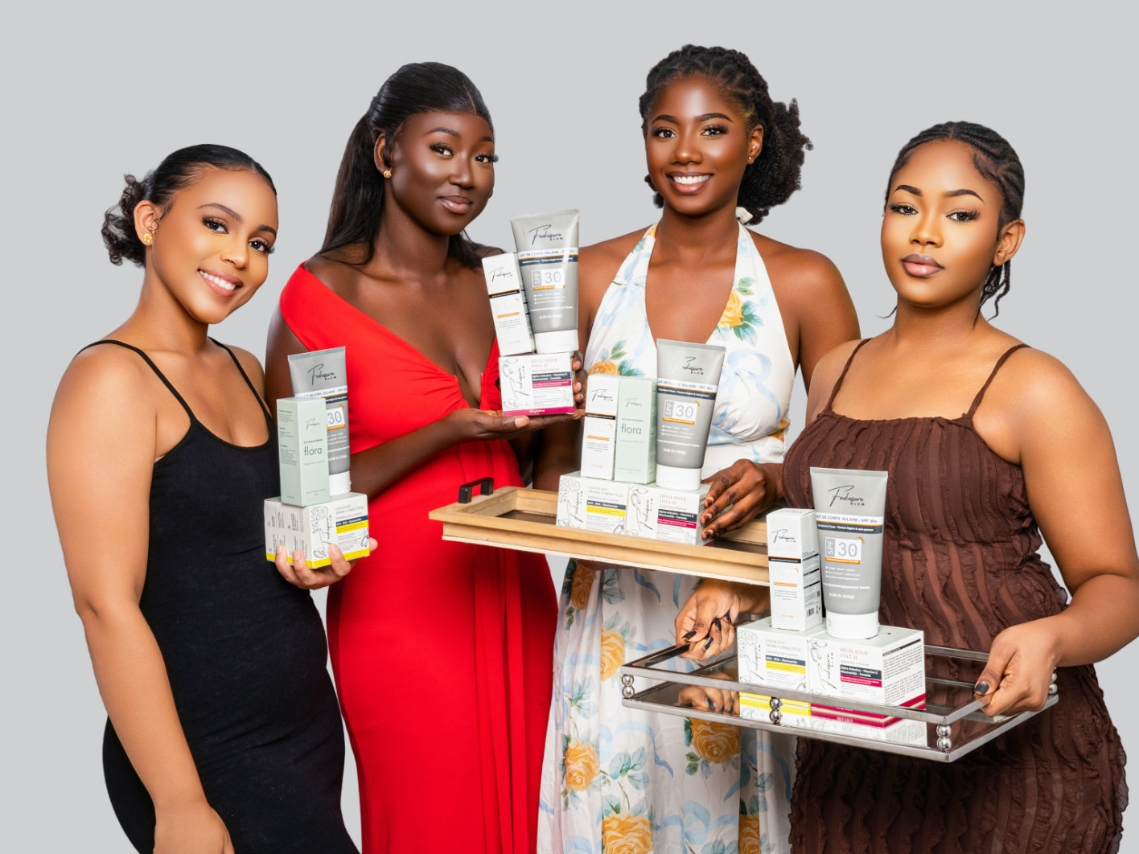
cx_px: 622
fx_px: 1839
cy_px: 421
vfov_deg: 26.2
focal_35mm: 56
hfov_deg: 34.4
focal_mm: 50.8
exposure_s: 1/160
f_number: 22
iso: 400
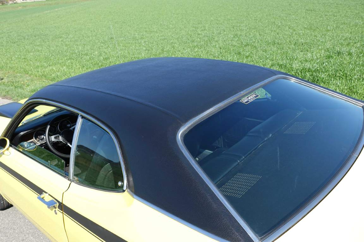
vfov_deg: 43.6
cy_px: 121
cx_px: 182
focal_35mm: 30
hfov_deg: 61.9
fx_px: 303
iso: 125
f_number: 4
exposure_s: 1/500
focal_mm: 10.89
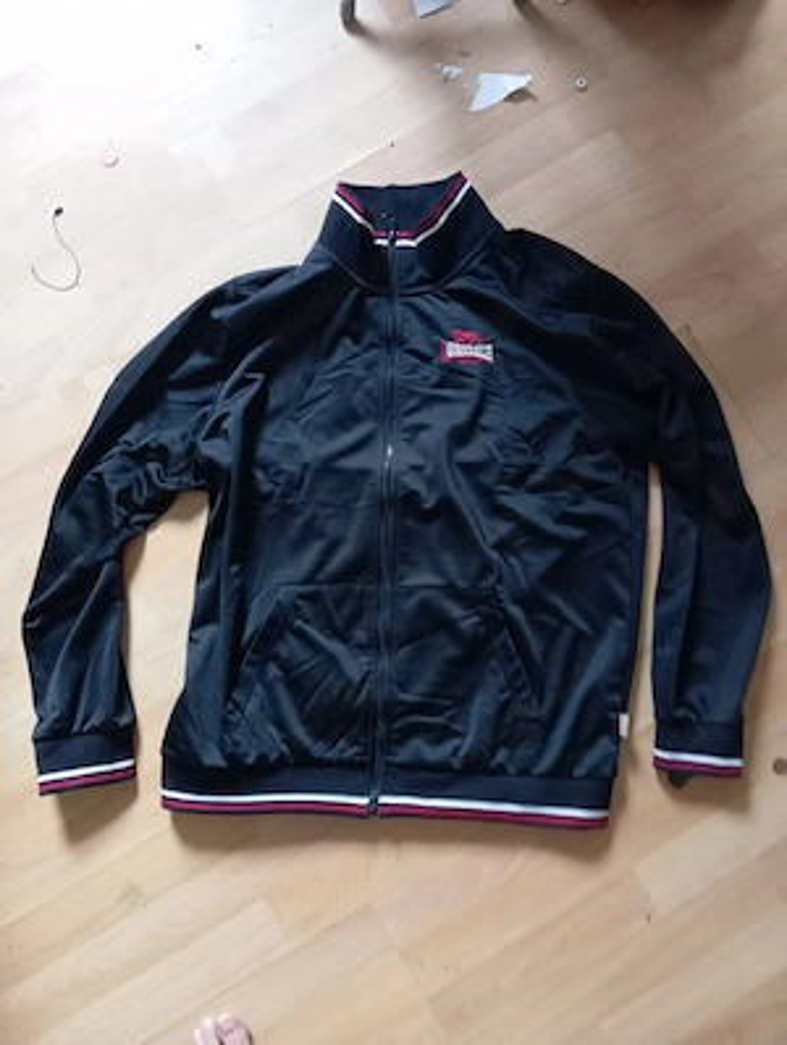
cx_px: 394
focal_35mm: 28
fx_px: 846
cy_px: 522
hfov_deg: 49.9
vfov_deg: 63.4
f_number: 1.8
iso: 923
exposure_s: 1/20
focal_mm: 4.22
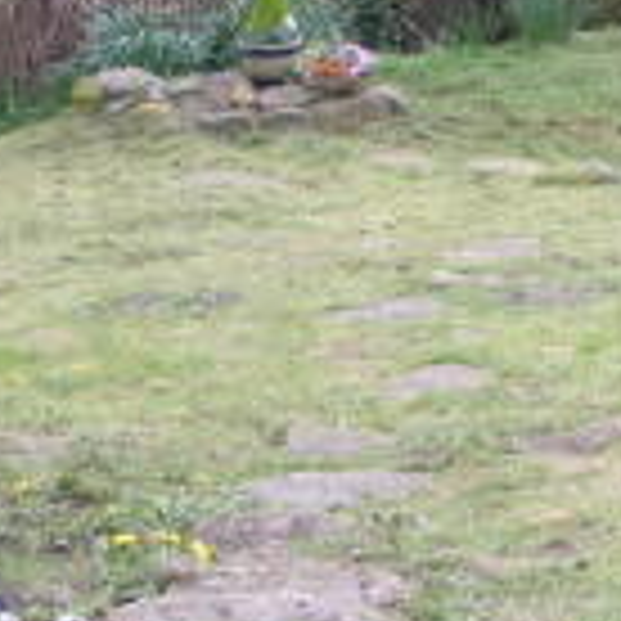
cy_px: 160
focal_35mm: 142
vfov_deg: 12.3
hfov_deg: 11.9
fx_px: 2882
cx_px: 808
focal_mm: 6.7
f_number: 3.5
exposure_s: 1/100
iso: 50
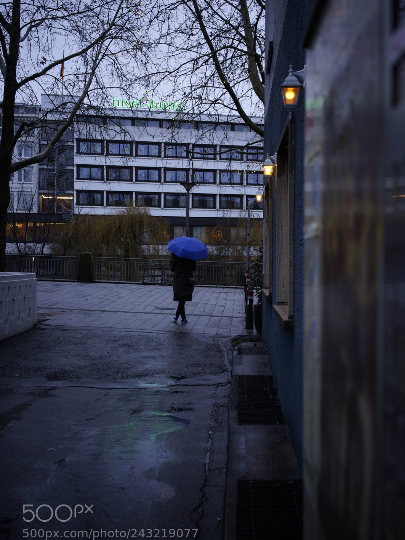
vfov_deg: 49.0
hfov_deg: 37.7
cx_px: 202
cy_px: 258
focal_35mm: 38
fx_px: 593
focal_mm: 35
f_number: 3.5
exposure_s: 1/25
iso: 320
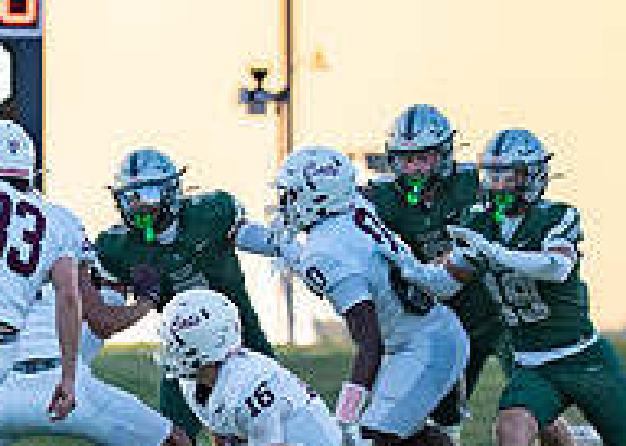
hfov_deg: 2.2
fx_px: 16173
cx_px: -23
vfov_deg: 1.6
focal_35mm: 910
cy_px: 243
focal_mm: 200
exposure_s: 1/1000
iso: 200
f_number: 2.8
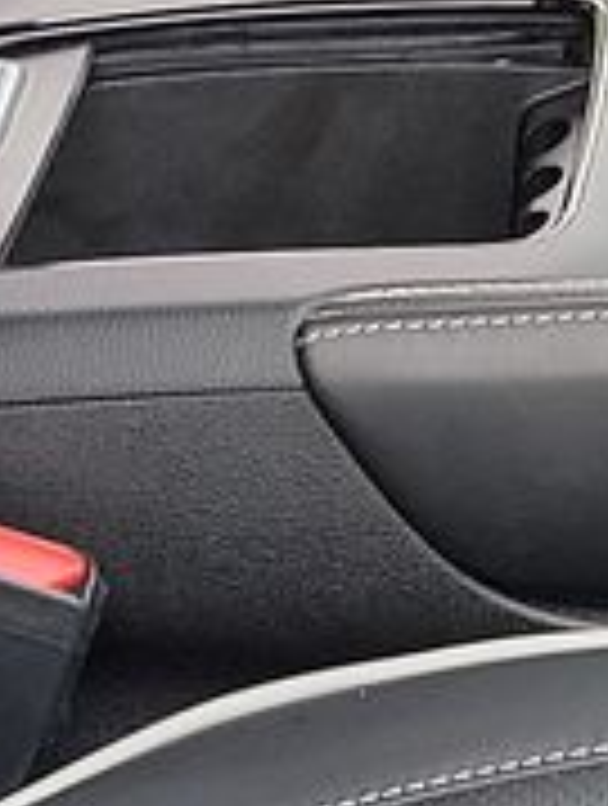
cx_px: 779
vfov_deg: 9.2
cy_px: 54
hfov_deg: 6.9
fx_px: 4994
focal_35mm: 214
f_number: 1.8
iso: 55
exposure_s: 1/59
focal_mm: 6.7
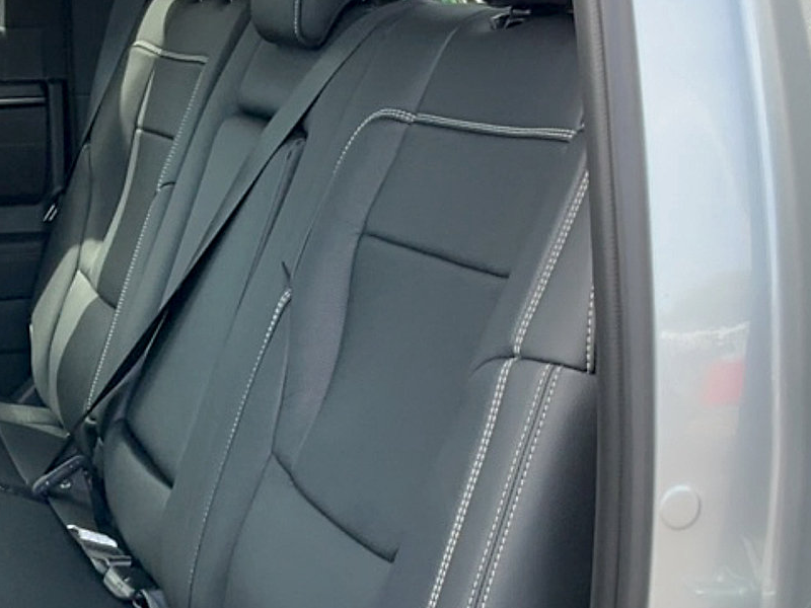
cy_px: 437
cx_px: 225
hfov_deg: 31.7
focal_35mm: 60
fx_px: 1406
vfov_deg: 24.2
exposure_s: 1/165
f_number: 1.8
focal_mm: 3
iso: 25
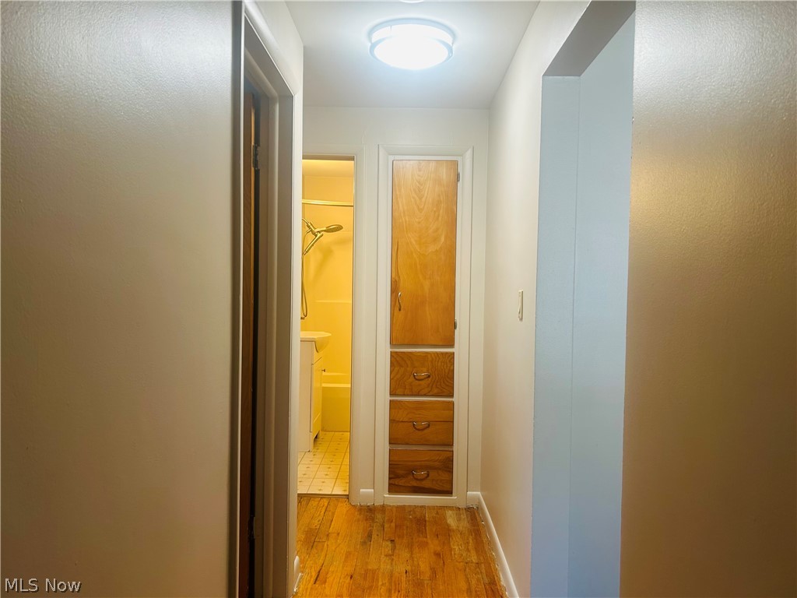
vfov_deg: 53.1
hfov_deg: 67.3
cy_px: 299
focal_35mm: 26
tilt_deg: -1.8
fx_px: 599
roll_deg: -0.6
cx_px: 398
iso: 64
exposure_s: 1/60
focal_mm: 5.7
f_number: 1.5
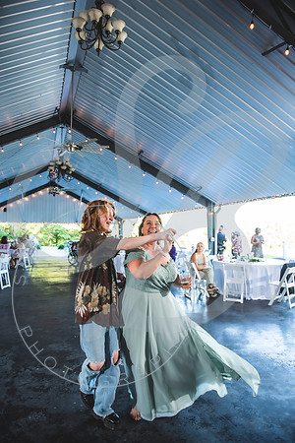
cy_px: 222
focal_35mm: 24
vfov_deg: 73.7
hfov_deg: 53.1
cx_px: 148
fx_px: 295
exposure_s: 1/125
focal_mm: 24
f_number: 2.8
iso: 400
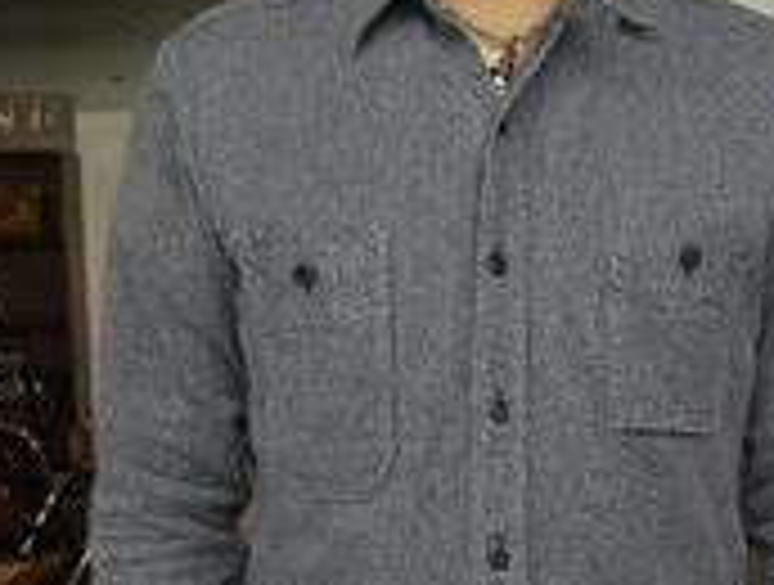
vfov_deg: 21.1
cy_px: 488
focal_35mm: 69
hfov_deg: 27.8
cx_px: 544
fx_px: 1547
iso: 320
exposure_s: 1/50
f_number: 3.8
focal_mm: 6.1
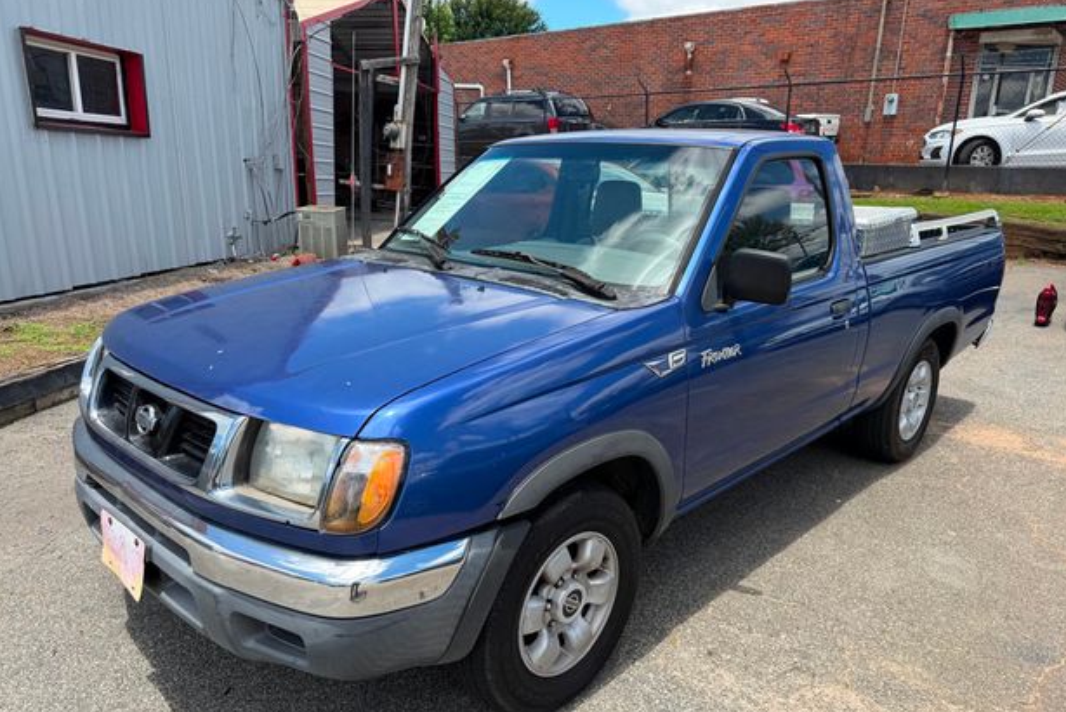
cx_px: 549
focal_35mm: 26
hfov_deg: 69.4
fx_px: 770
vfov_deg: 49.4
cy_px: 406
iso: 80
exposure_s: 1/2611
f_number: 1.78
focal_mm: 6.76
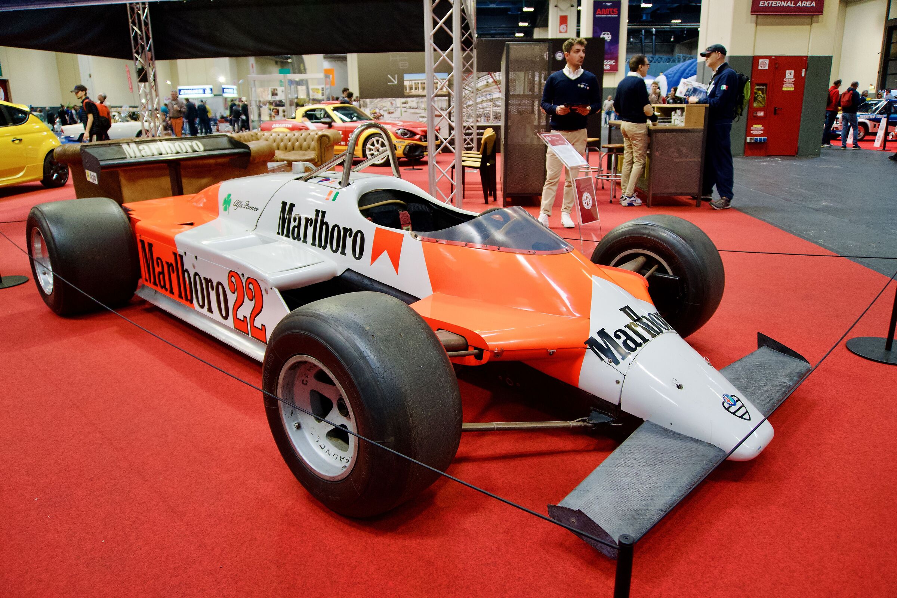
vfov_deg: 50.4
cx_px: 448
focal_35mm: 26
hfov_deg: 70.4
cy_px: 299
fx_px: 635
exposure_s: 1/160
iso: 1250
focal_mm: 17
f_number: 4
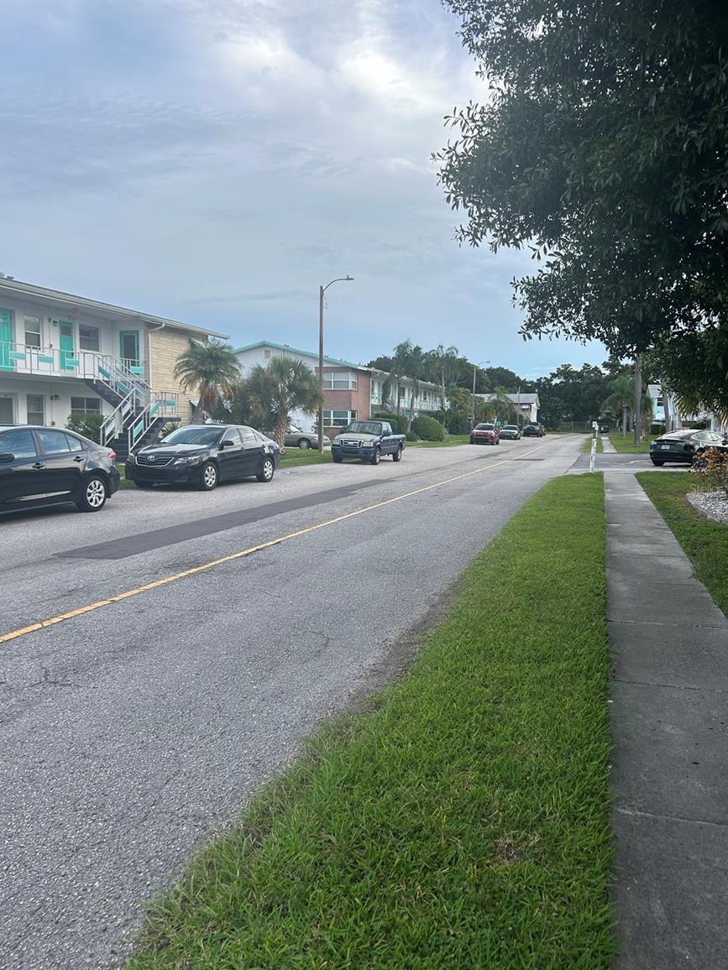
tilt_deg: -4.6
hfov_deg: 51.4
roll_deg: -1.6
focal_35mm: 27
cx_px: 371
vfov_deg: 65.3
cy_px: 488
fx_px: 757
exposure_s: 1/965
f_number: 1.5
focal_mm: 5.7
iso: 50
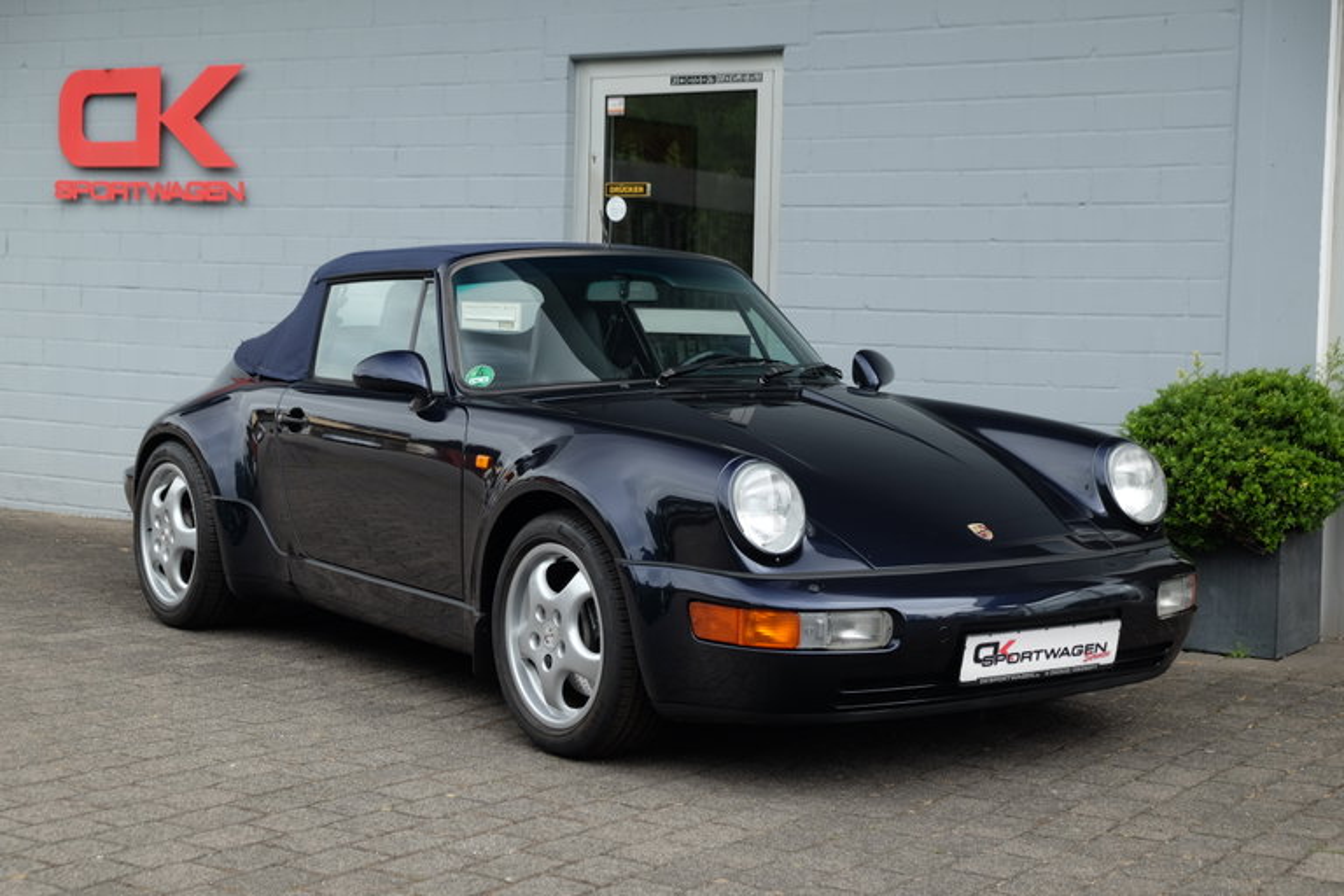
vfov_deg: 22.3
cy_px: 448
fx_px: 2277
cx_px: 672
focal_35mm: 61
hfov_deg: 32.9
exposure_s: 1/140
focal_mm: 40.7
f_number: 5.6
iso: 200
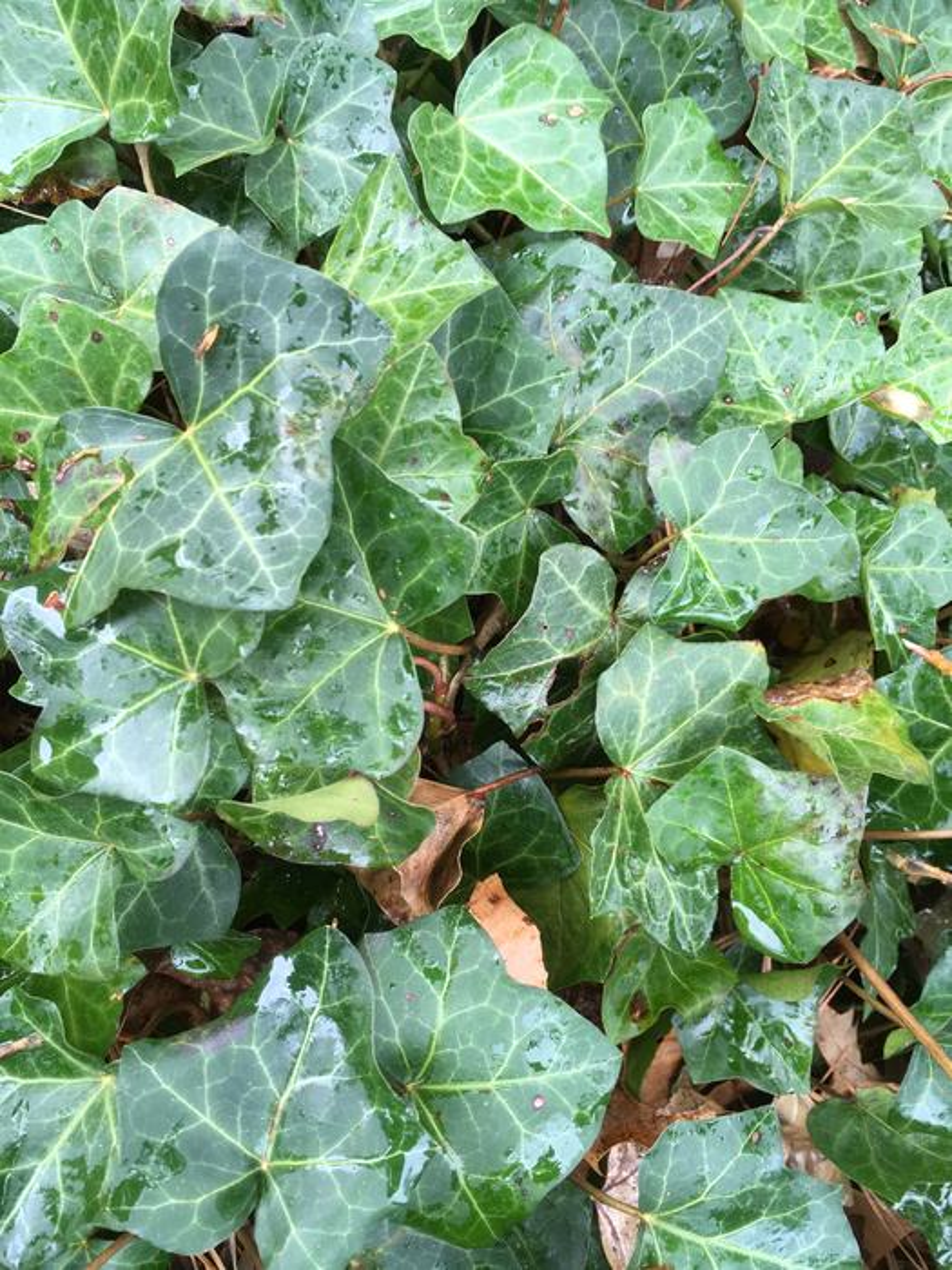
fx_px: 1063
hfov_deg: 48.2
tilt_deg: -73.1
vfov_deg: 61.7
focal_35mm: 29
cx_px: 476
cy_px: 635
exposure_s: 1/120
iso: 40
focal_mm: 4.15
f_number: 2.2
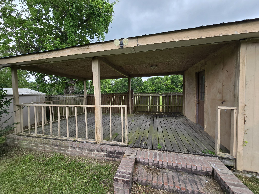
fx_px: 97
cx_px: 130
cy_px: 97
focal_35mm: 13
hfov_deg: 106.2
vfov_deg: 89.9
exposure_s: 1/580
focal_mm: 2.2
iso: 50
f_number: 2.2
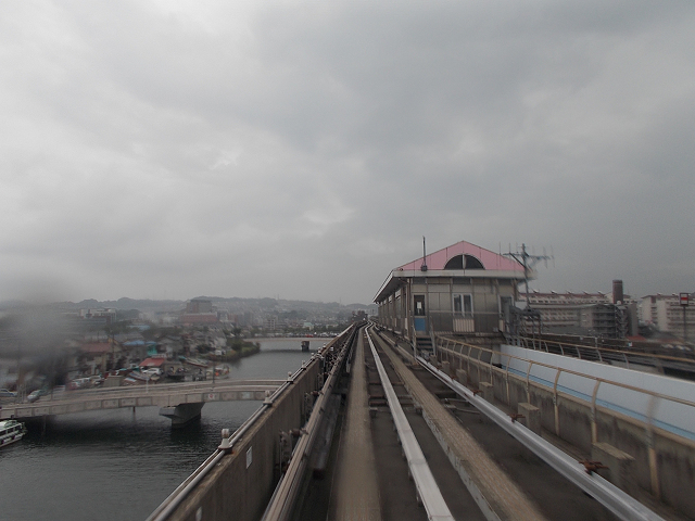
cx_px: 348
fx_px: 522
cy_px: 260
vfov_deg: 53.1
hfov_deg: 67.3
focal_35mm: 26
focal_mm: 4.6
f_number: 8
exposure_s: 1/200
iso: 80
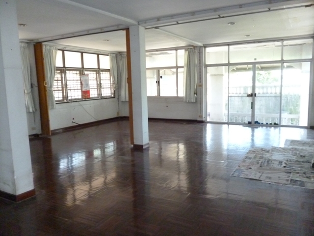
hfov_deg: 63.4
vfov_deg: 49.7
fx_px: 254
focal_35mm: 28
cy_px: 118
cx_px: 157
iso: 800
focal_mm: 5
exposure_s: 1/60
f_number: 3.1
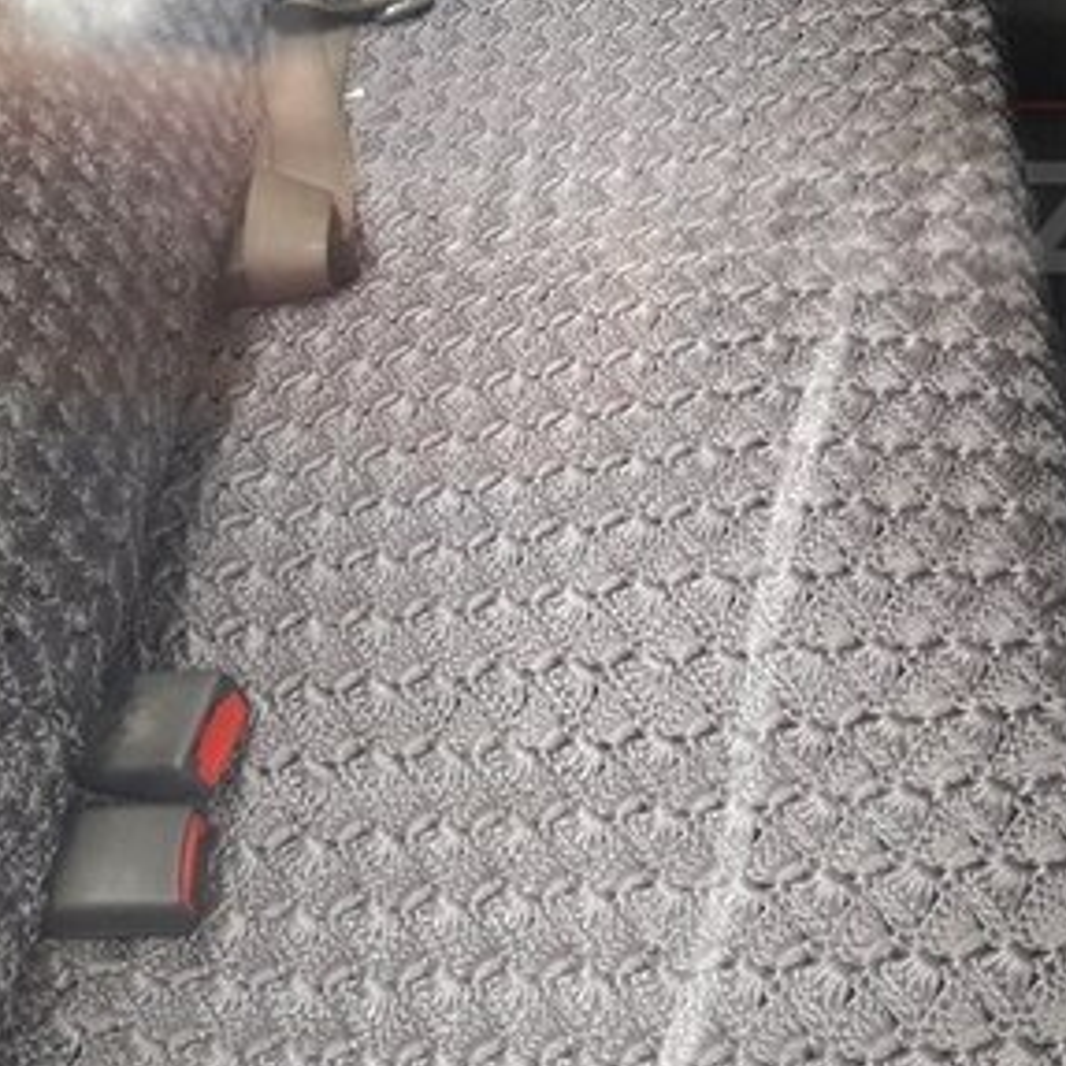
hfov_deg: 29.8
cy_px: 217
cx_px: 728
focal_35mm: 57
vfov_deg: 29.4
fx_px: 1986
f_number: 1.9
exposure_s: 1/25
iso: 200
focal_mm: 3.7
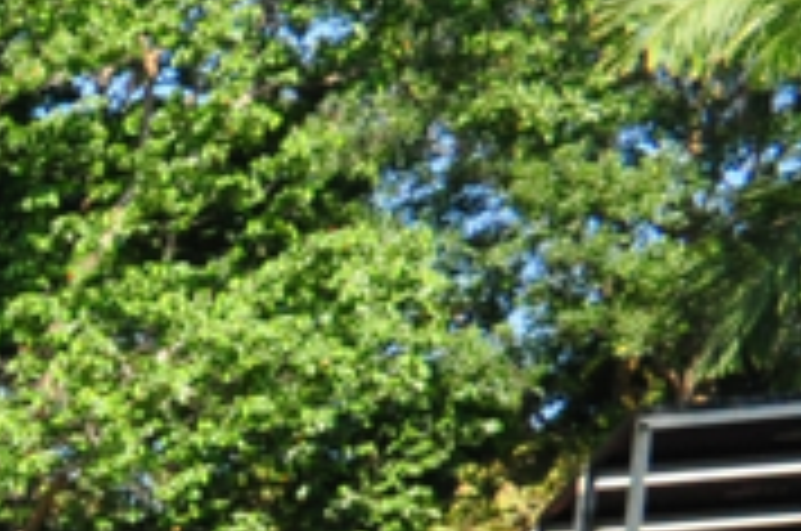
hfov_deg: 10.2
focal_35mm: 108
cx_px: -1854
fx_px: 2399
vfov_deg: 10.3
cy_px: 1413
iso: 800
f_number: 9.5
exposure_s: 1/350
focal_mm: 10
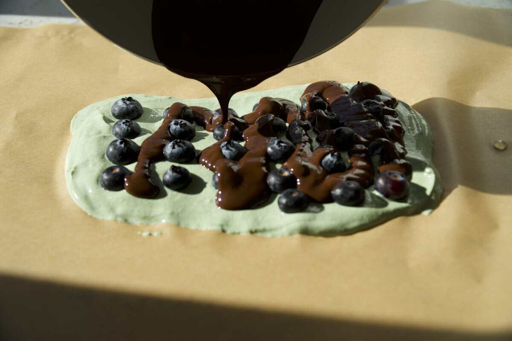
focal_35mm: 58
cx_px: 256
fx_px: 832
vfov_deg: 23.2
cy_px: 170
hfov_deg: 34.2
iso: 100
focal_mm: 39
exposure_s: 1/500
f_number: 4.5
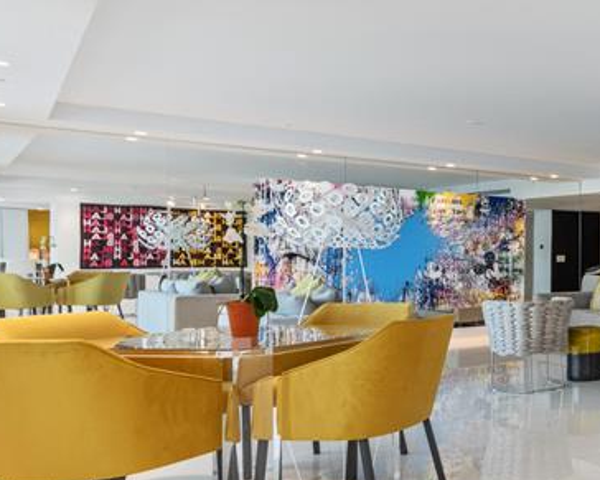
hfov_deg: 32.7
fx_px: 657
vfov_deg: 40.0
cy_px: 271
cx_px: 823
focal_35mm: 37
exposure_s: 1/10
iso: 200
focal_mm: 14
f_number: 8
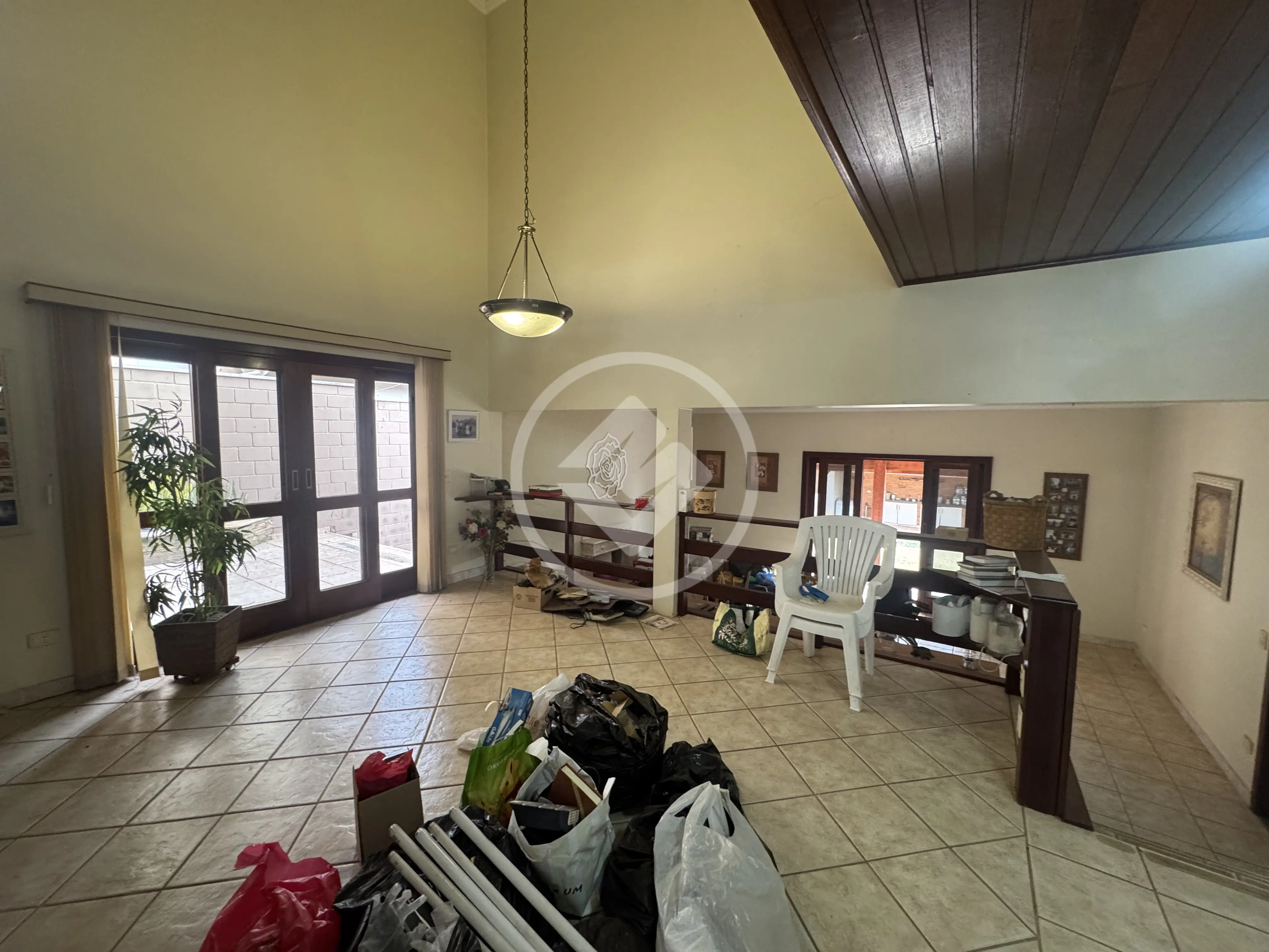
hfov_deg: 102.1
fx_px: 513
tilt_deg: -4.0
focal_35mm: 14
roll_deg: -0.5
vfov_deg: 85.7
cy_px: 476
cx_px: 634
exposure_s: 1/60
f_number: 2.2
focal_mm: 2.22
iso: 320
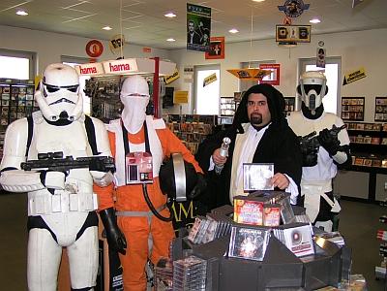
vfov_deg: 37.7
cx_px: 194
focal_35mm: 38
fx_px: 425
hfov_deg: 49.0
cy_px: 146
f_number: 2.8
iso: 50
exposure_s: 1/40
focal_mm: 5.8
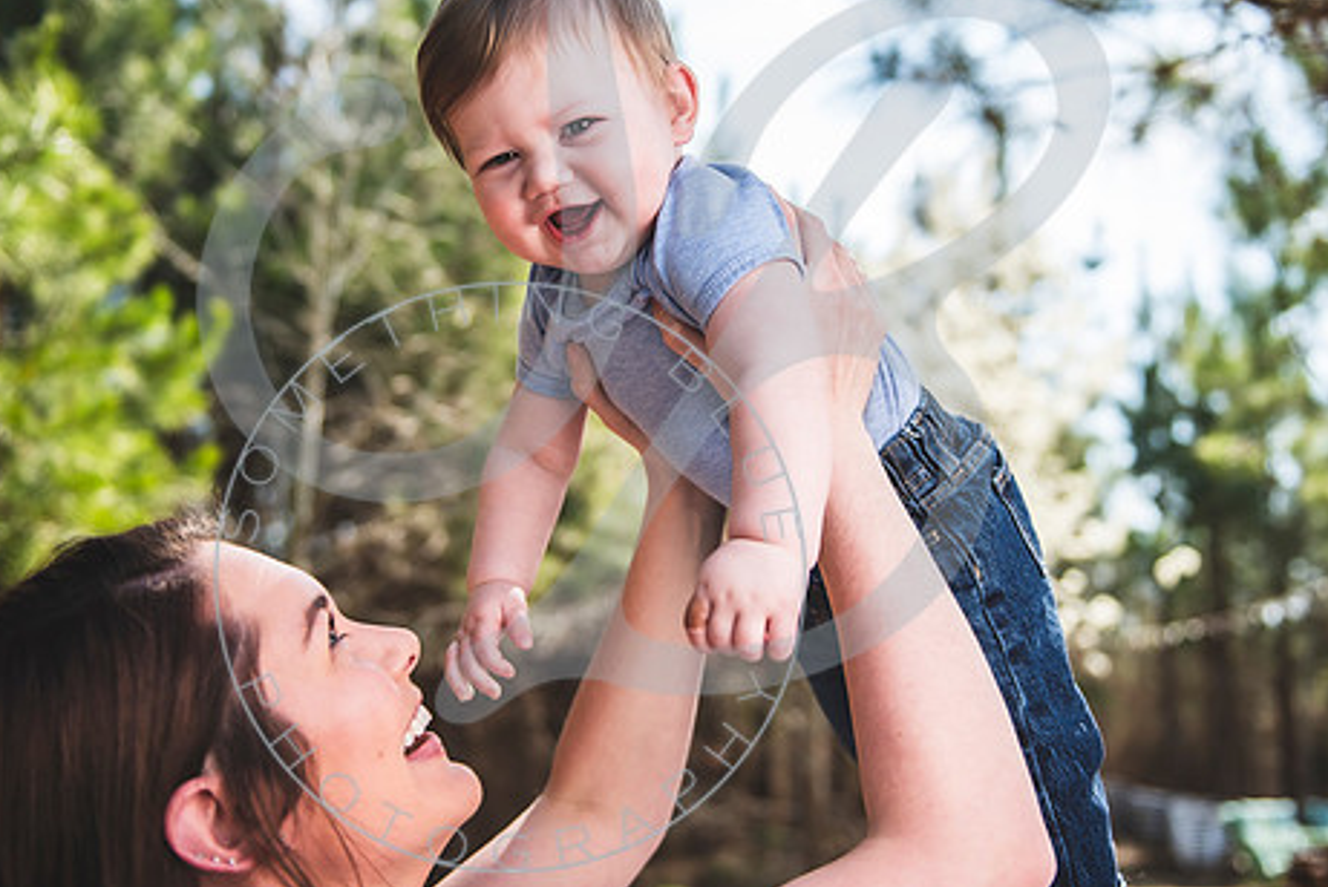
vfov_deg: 30.4
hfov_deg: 44.5
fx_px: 1624
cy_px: 336
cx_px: 654
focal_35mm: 44
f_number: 2.8
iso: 100
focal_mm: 35
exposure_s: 1/1000
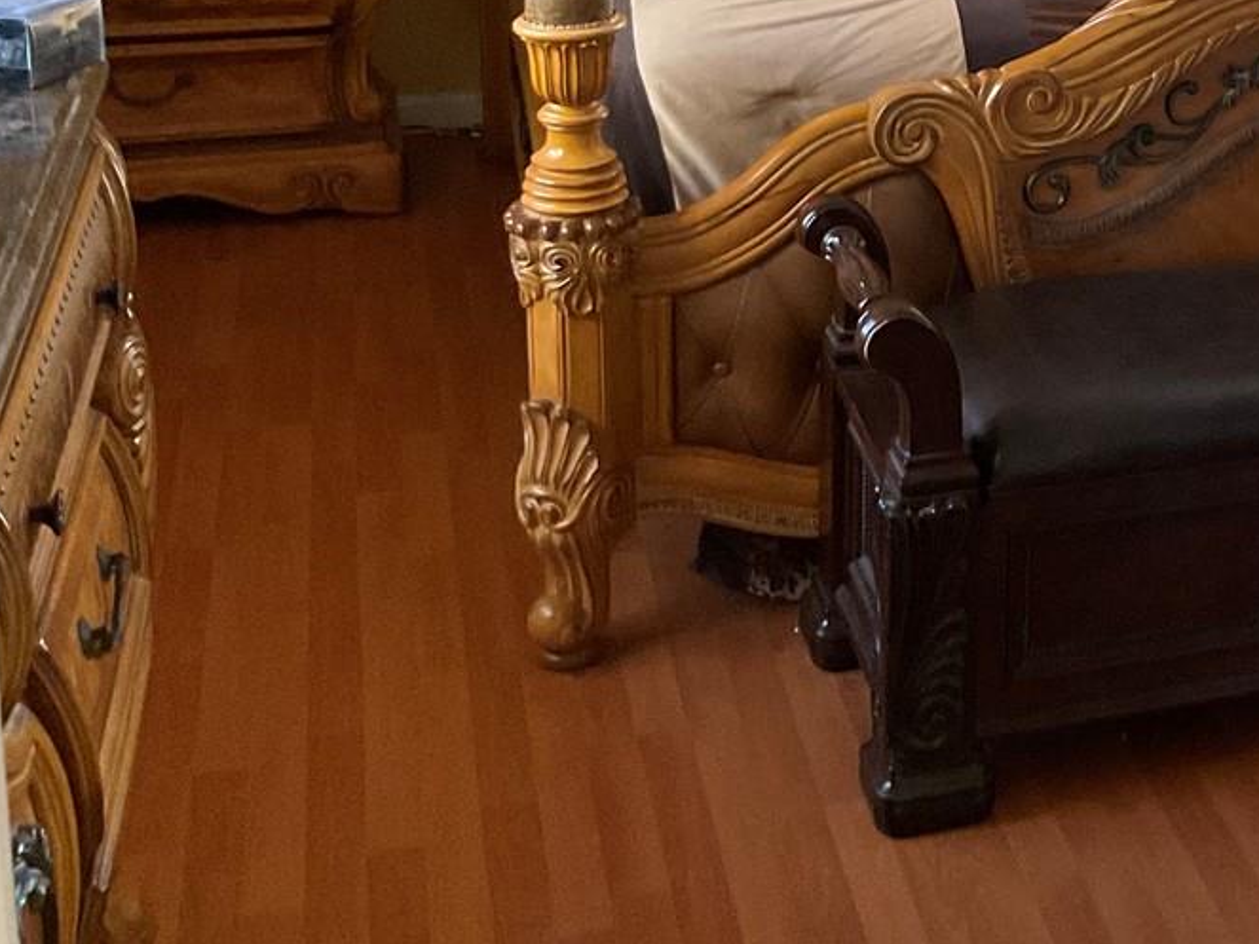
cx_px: 1466
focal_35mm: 70
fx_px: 2545
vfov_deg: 20.1
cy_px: -72
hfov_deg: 25.3
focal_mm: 3
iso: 200
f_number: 1.8
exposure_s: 1/60
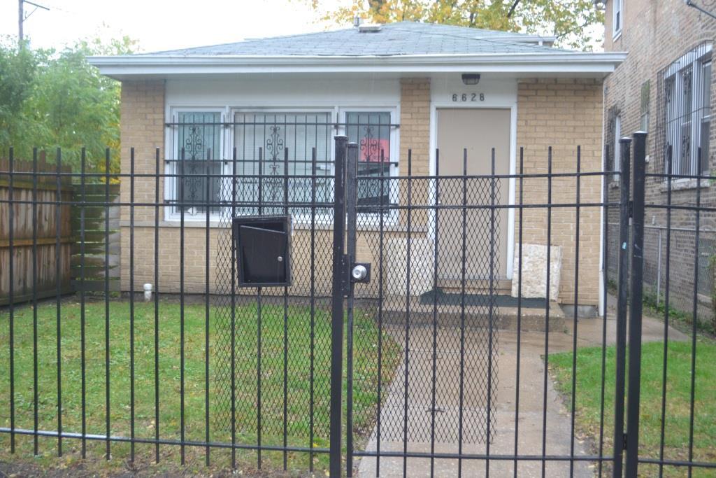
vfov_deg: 31.9
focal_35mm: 42
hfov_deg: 46.4
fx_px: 835
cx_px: 358
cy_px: 239
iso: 500
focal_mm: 28
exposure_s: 1/60
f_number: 4.5
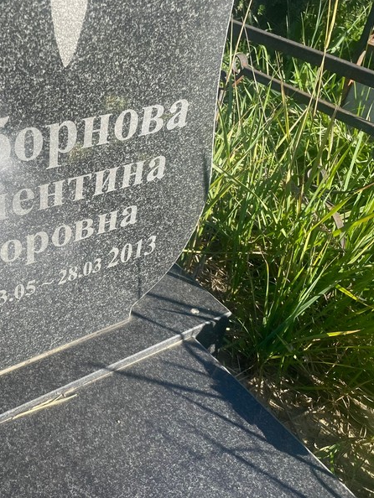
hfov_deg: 39.3
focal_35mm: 35
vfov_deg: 52.6
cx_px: 79
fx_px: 504
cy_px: 247
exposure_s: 1/1473
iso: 32
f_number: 1.6
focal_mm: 4.2
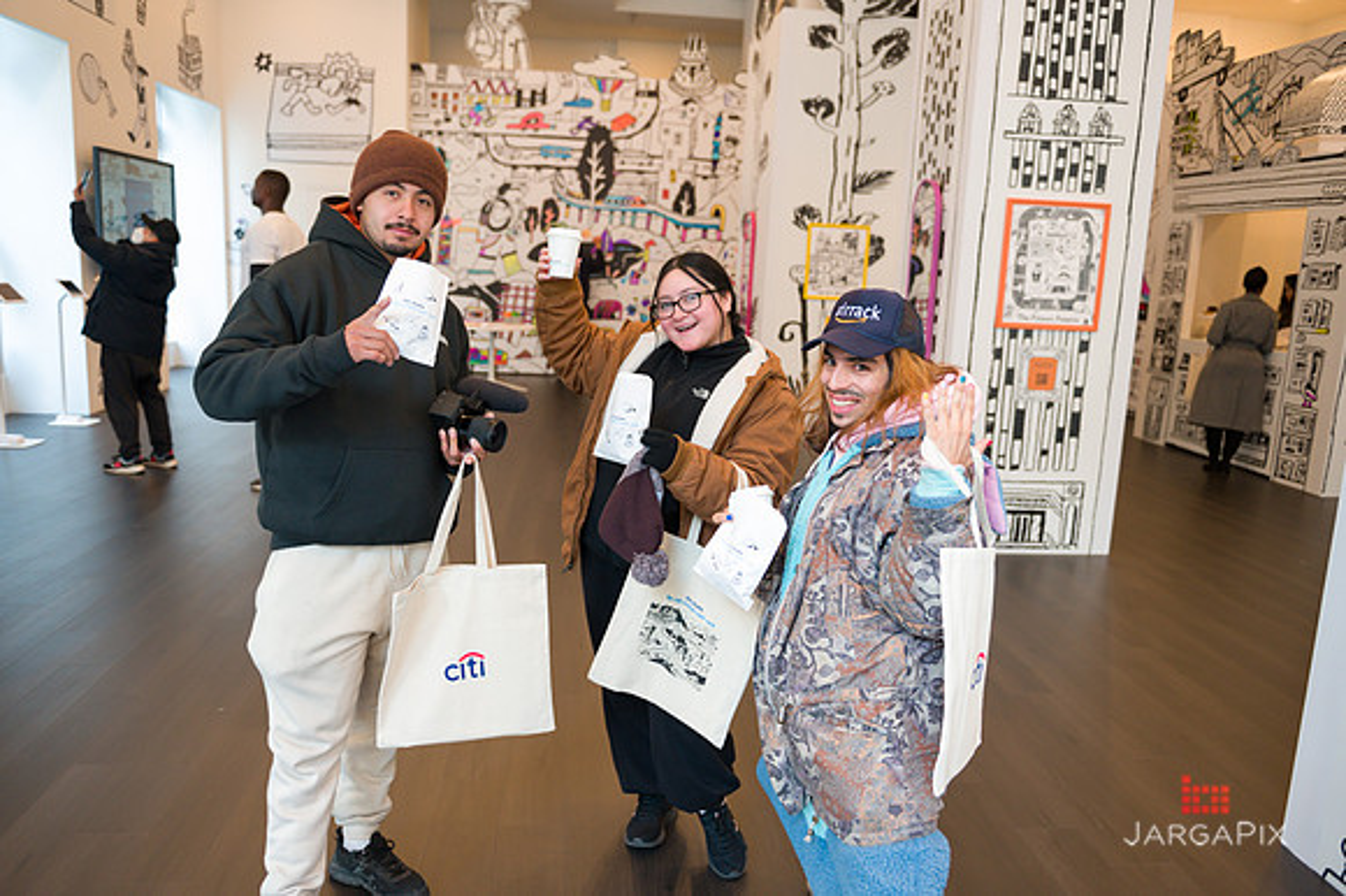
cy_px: 448
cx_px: 673
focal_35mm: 27
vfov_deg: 47.9
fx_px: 1009
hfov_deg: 67.4
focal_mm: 27
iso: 2000
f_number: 3.5
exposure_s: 1/200
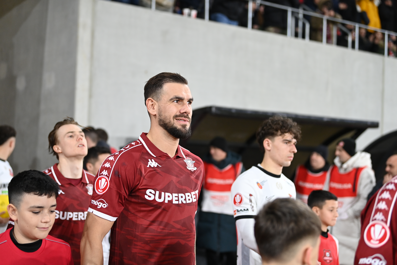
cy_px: 132
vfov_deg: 19.5
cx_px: 198
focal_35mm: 70
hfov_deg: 28.8
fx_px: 772
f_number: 2.8
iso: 2000
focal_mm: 70
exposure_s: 1/500
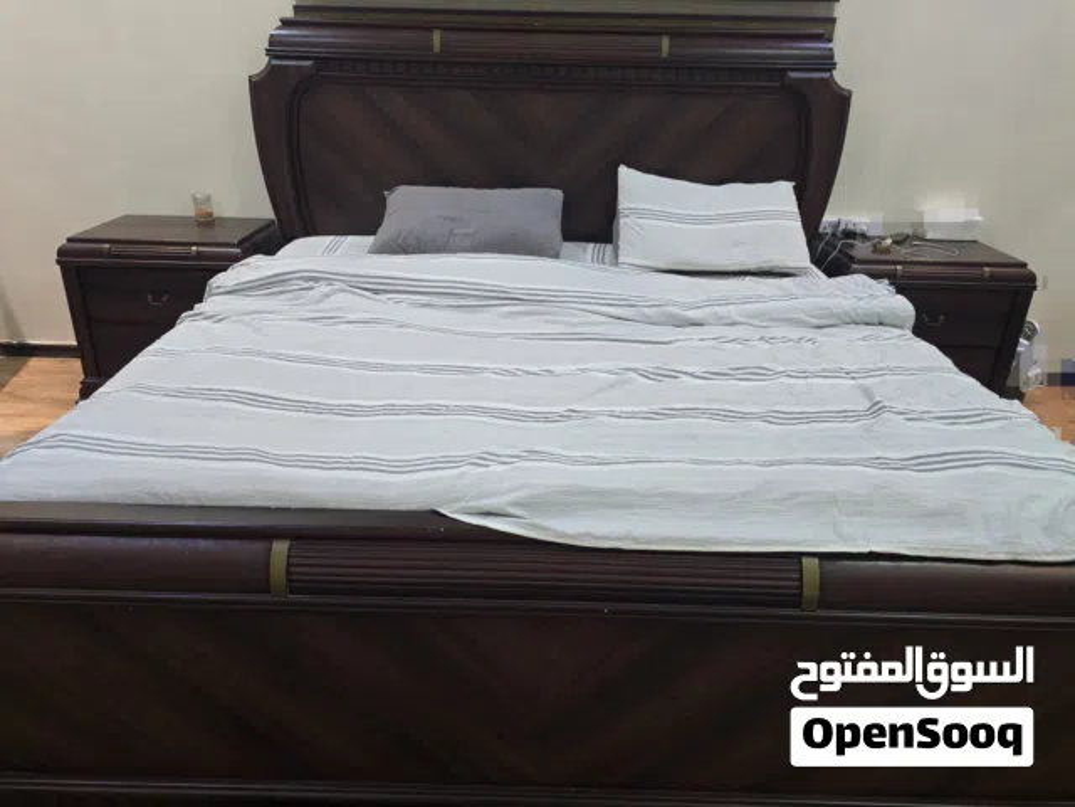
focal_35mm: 23
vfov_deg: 58.9
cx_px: 538
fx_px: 714
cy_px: 404
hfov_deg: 73.9
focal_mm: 6.3
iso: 640
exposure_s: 1/101
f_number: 1.7
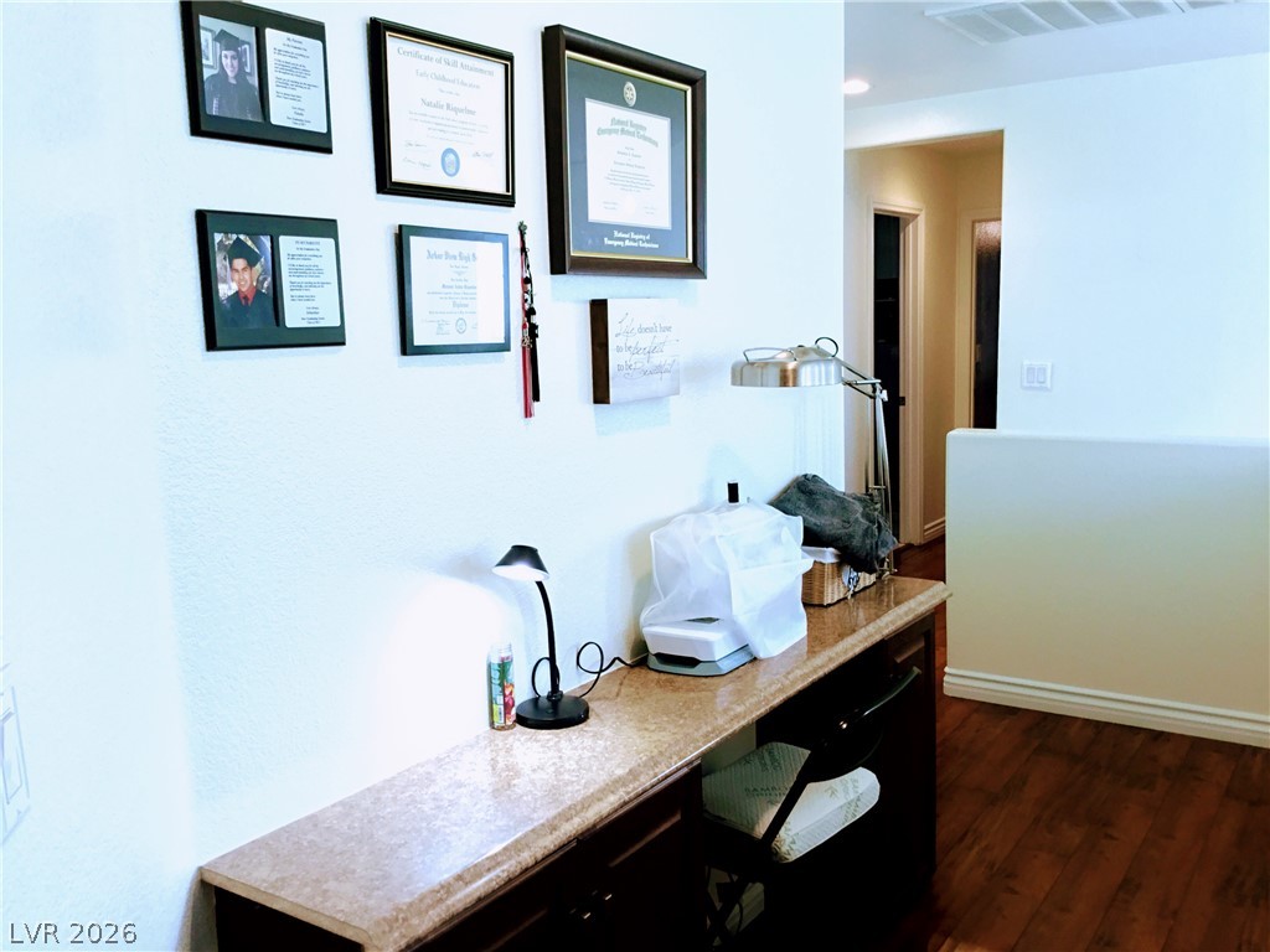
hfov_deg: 58.4
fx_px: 1137
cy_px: 476
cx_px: 635
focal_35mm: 31
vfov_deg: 45.4
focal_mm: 3.3
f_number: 2.4
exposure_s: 1/30
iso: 200
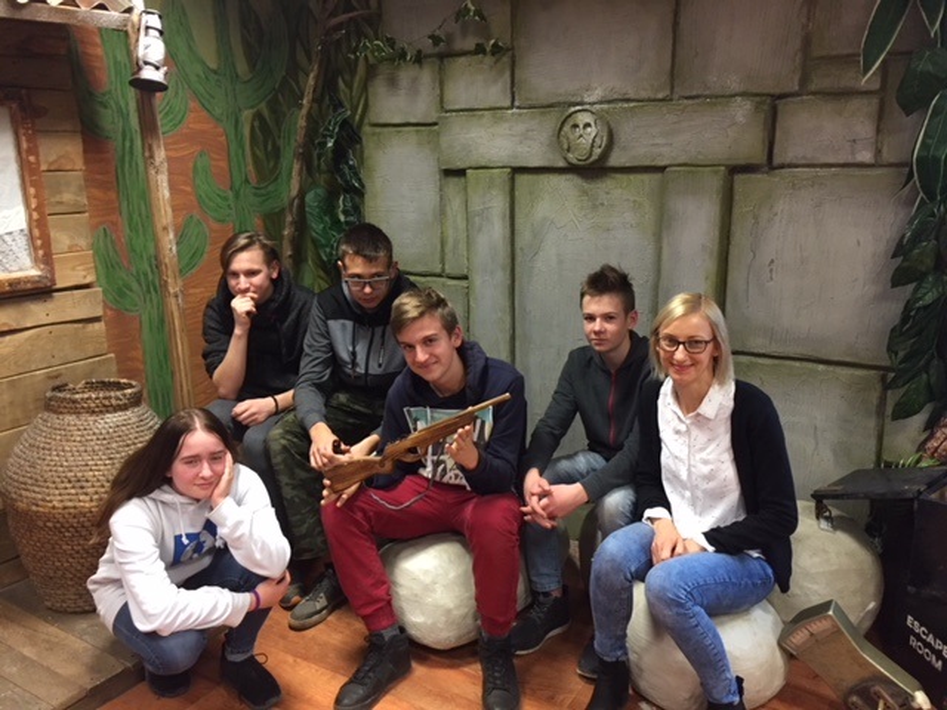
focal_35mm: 29
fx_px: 793
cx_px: 474
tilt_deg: -14.3
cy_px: 355
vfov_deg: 48.2
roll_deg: +0.4
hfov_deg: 61.7
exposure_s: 1/33
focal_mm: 4.15
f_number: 2.2
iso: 250
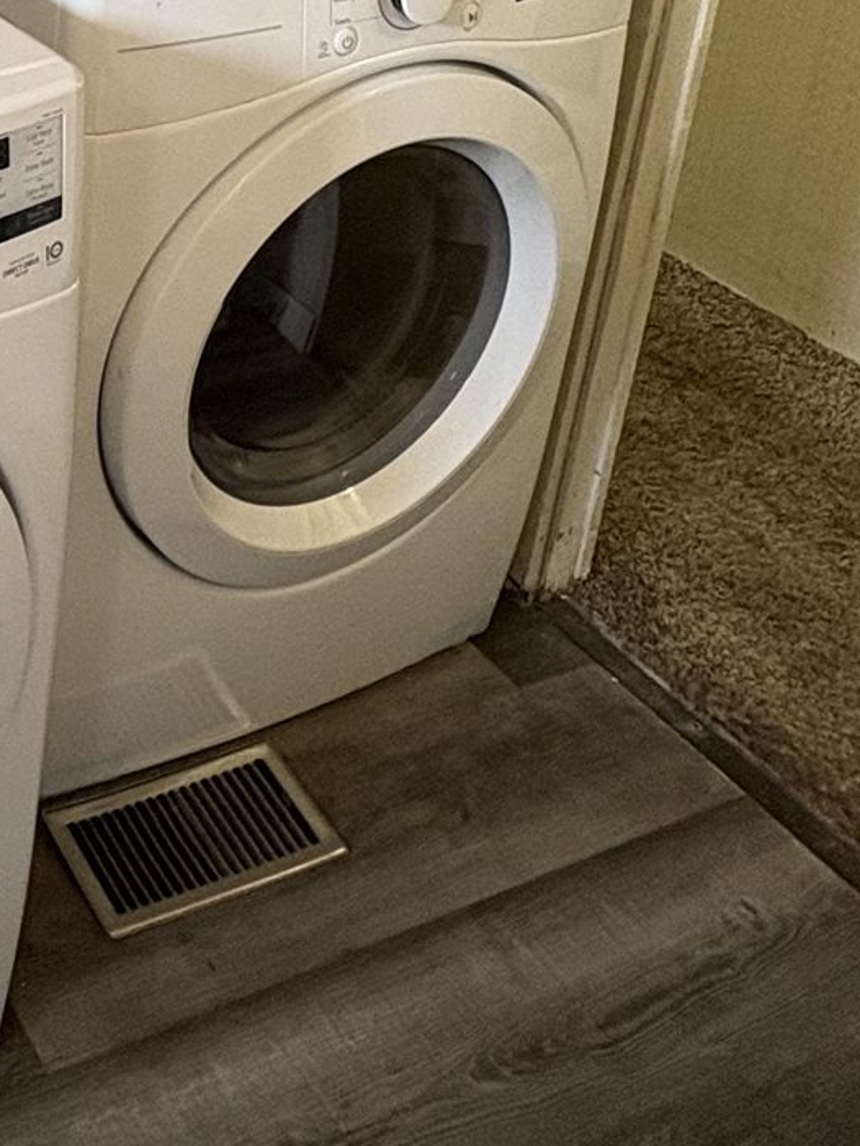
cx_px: -332
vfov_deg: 34.2
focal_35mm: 46
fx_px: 1523
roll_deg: -0.1
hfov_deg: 25.7
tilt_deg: -15.7
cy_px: -185
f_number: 2.2
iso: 250
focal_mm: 2.22
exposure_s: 1/78
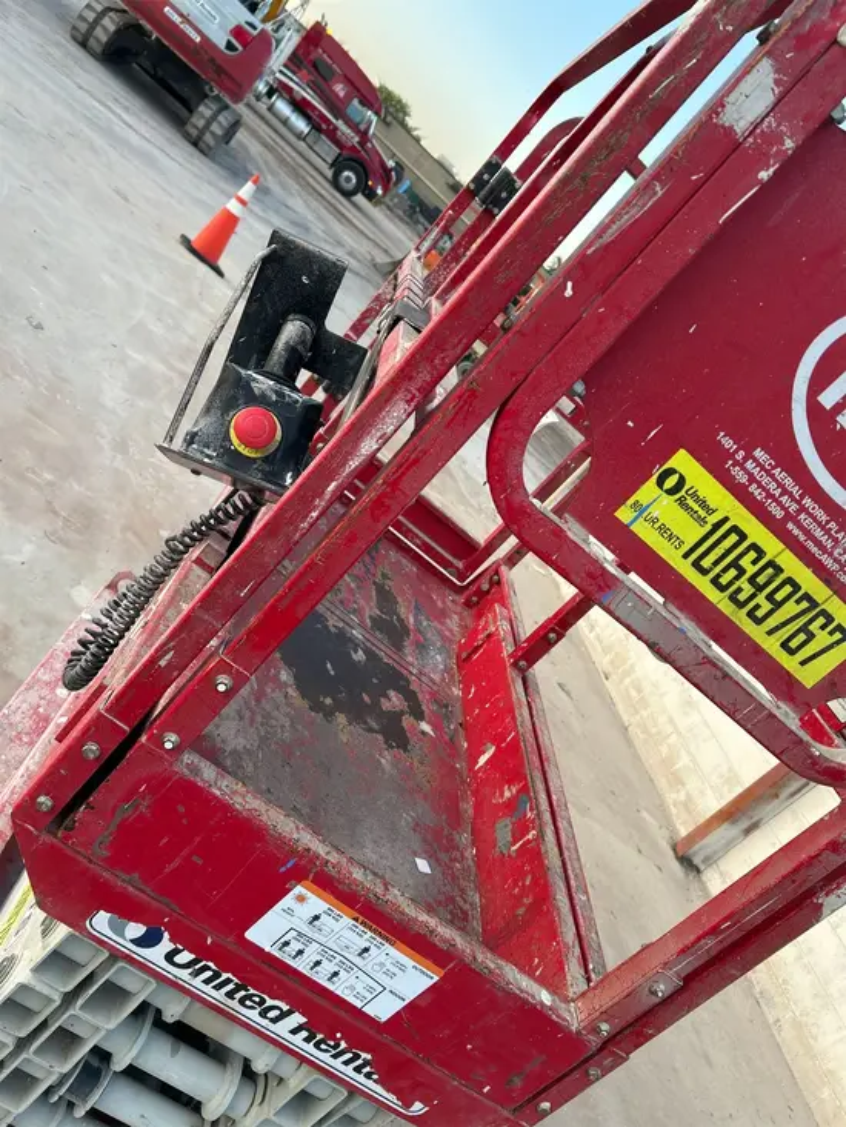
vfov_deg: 67.3
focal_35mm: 26
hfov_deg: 53.1
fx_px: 847
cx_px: 423
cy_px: 564
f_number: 1.5
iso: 32
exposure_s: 1/144
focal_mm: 5.7
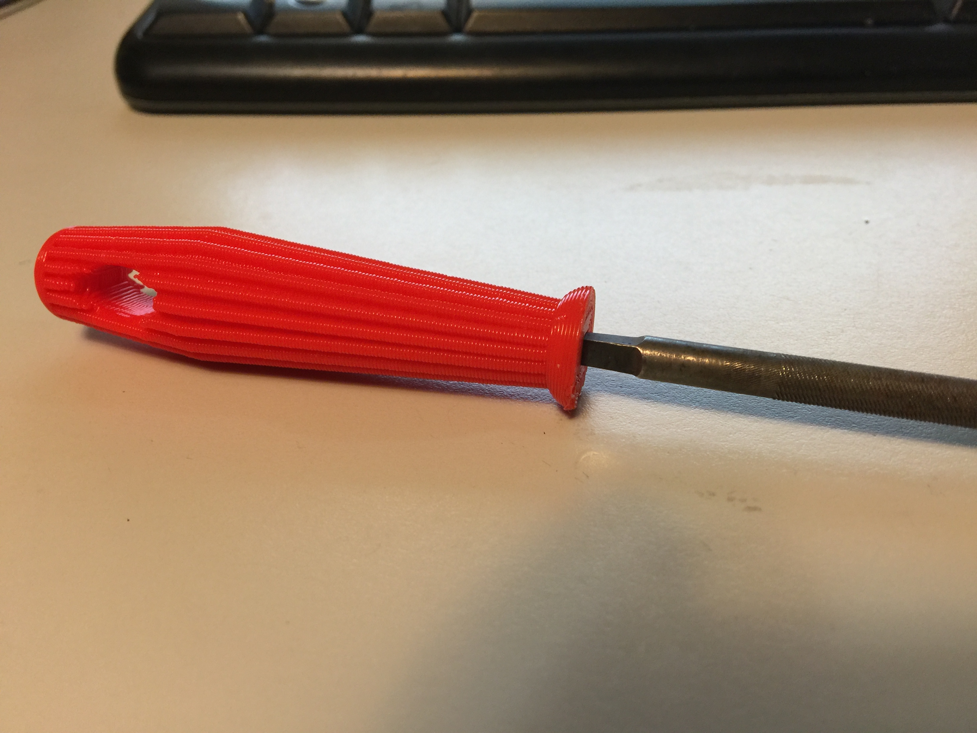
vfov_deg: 48.2
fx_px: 818
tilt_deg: -33.9
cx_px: 488
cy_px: 366
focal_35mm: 29
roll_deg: +2.2
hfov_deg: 61.7
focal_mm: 4.15
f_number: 2.2
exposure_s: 1/15
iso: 50
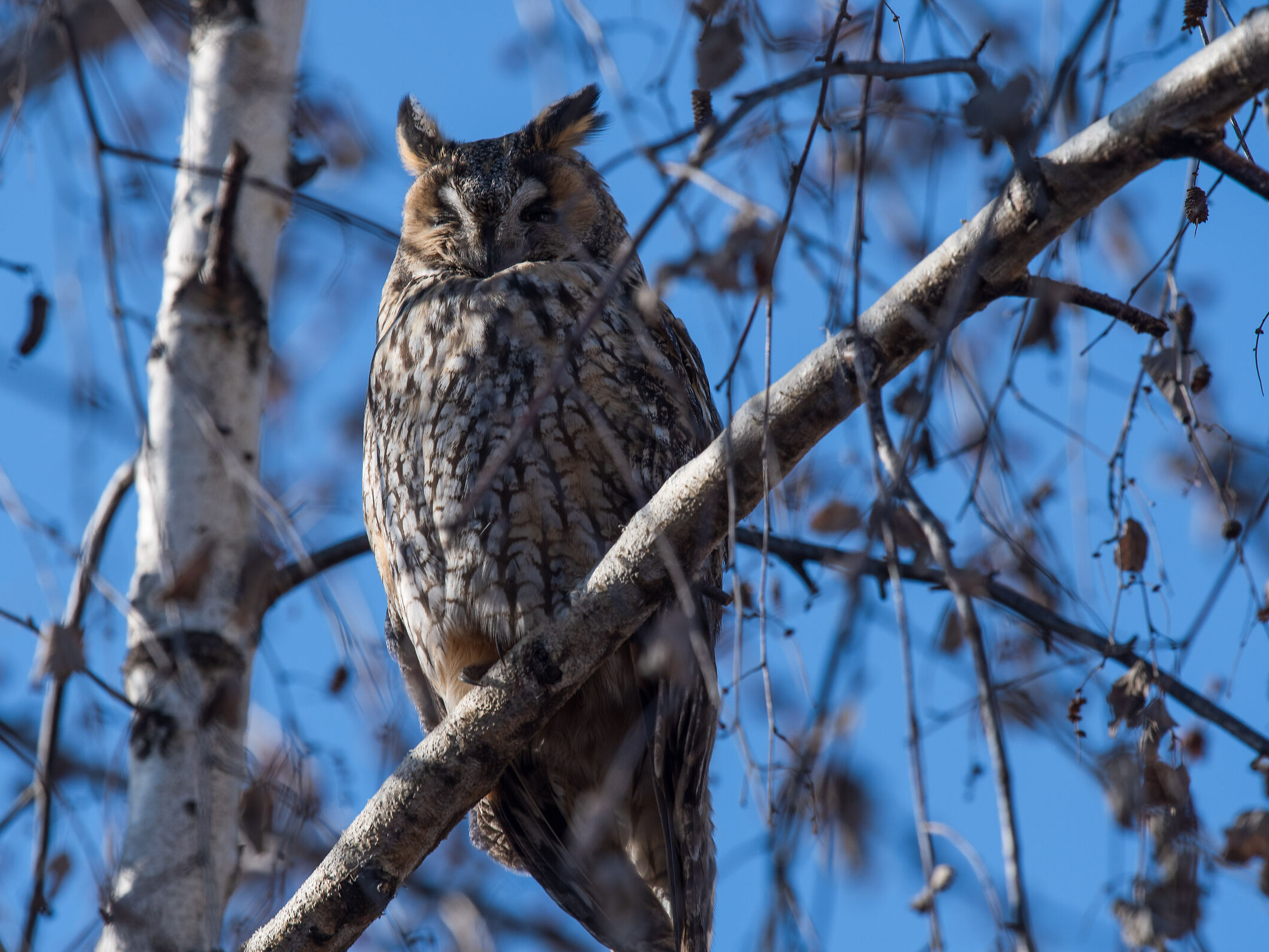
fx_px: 17890
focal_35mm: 488
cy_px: 476
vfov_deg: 3.0
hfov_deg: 4.1
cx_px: 602
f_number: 6.3
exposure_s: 1/500
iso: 110
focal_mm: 300
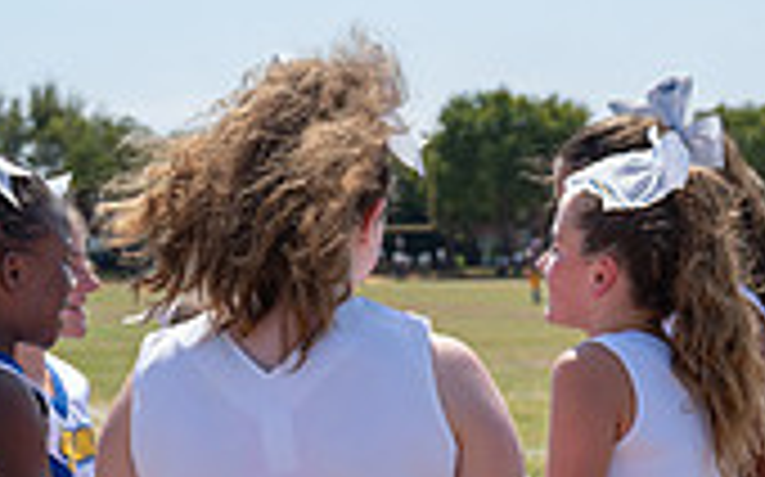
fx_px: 2104
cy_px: 392
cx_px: 401
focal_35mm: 101
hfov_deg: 20.6
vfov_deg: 12.9
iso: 80
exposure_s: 1/1600
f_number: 2.8
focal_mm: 24
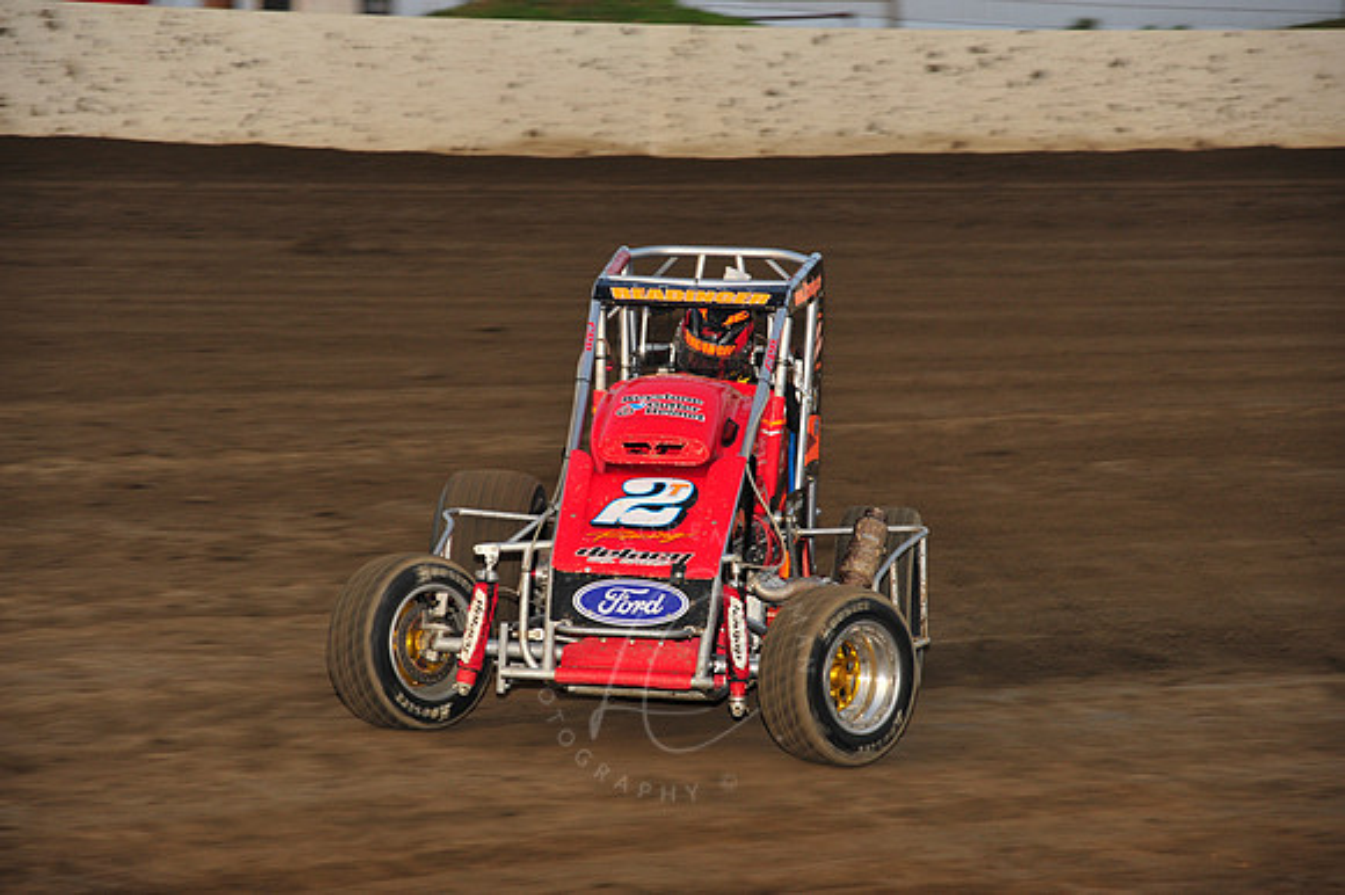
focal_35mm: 170
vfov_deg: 8.1
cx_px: 672
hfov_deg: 12.1
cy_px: 448
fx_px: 6348
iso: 800
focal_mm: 170
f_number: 7.1
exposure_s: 1/320
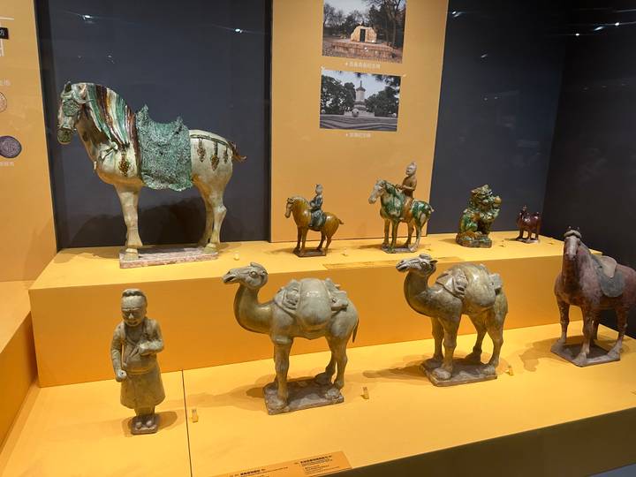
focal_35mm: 24
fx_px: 441
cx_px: 318
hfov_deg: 71.6
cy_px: 238
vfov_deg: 56.8
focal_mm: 6.86
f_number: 1.78
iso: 250
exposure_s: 1/50
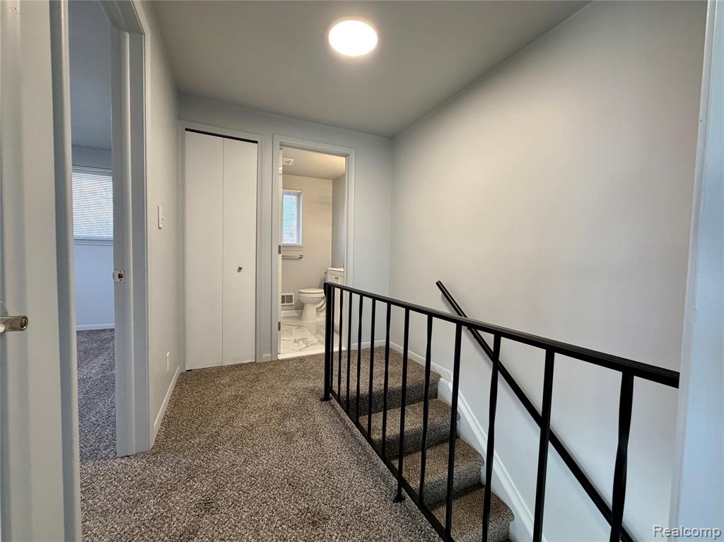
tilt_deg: -2.4
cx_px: 362
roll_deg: -0.1
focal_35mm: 14
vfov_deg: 85.6
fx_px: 293
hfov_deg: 102.1
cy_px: 271
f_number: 2.2
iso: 320
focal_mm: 2.22
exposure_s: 1/120
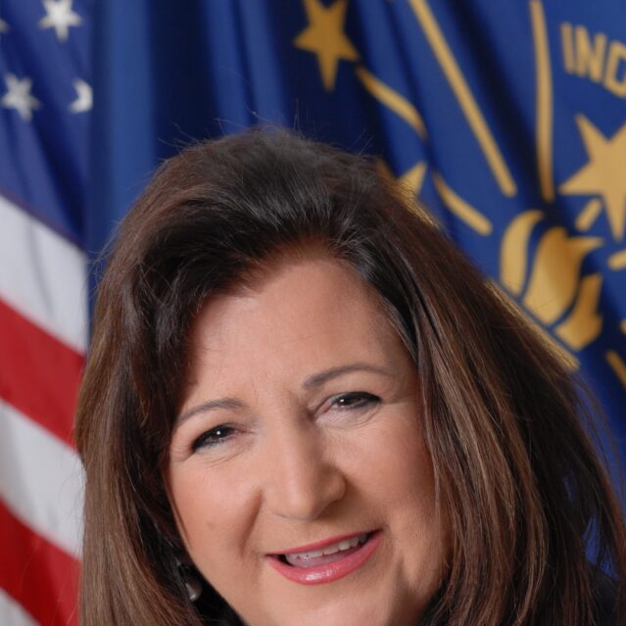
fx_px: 3985
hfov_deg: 9.0
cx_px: 345
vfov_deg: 9.0
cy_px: 505
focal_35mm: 195
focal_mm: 85
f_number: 5.6
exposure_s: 1/60
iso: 250
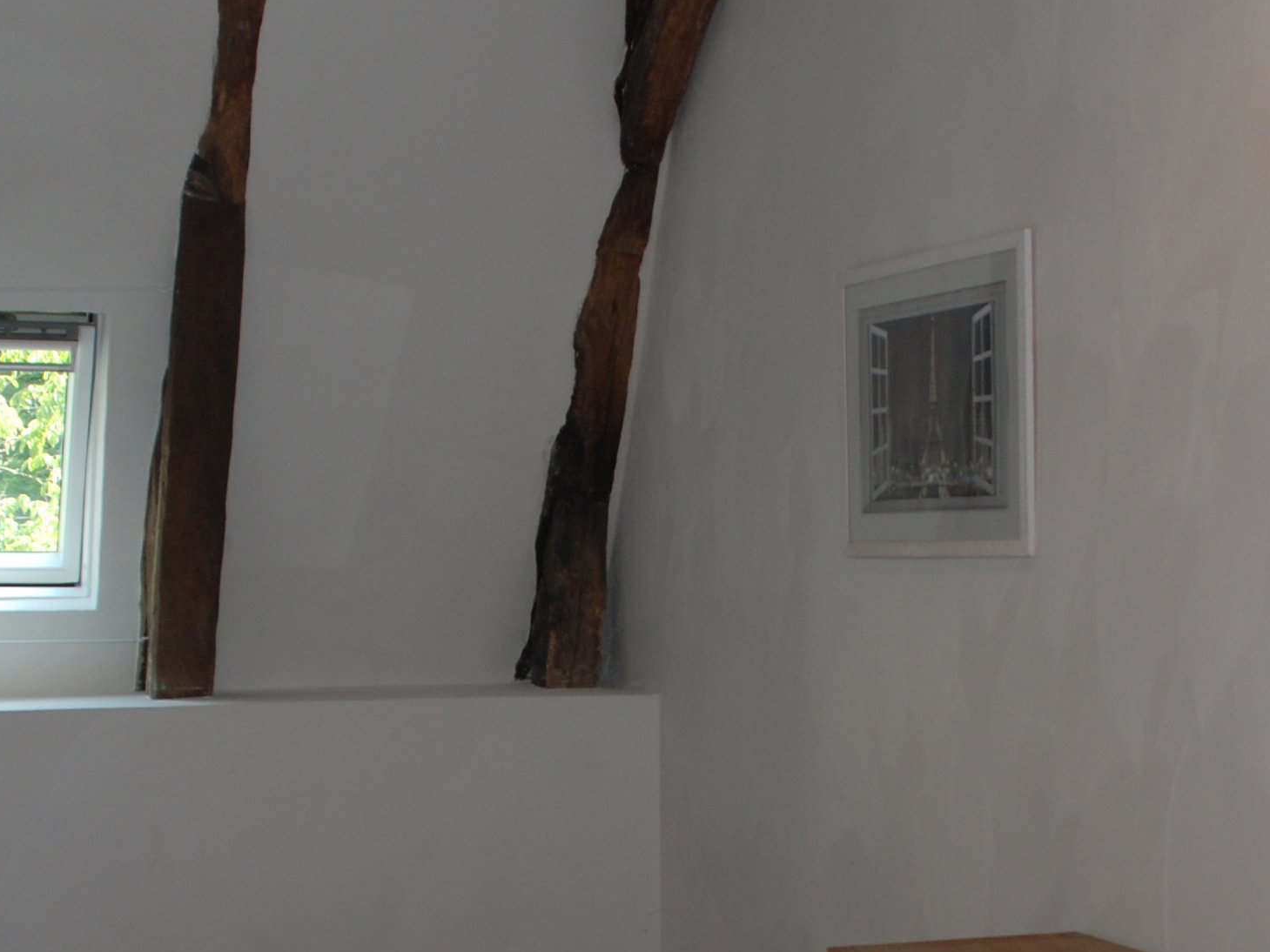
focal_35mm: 69
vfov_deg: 20.9
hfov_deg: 28.2
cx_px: 659
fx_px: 2531
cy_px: 832
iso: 200
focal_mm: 18
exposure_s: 1/60
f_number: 3.5
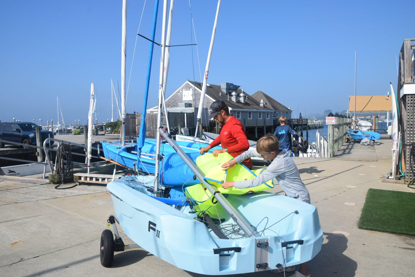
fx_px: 380
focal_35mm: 33
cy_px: 138
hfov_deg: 57.2
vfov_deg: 40.0
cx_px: 208
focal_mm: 22
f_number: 11
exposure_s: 1/500
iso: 200
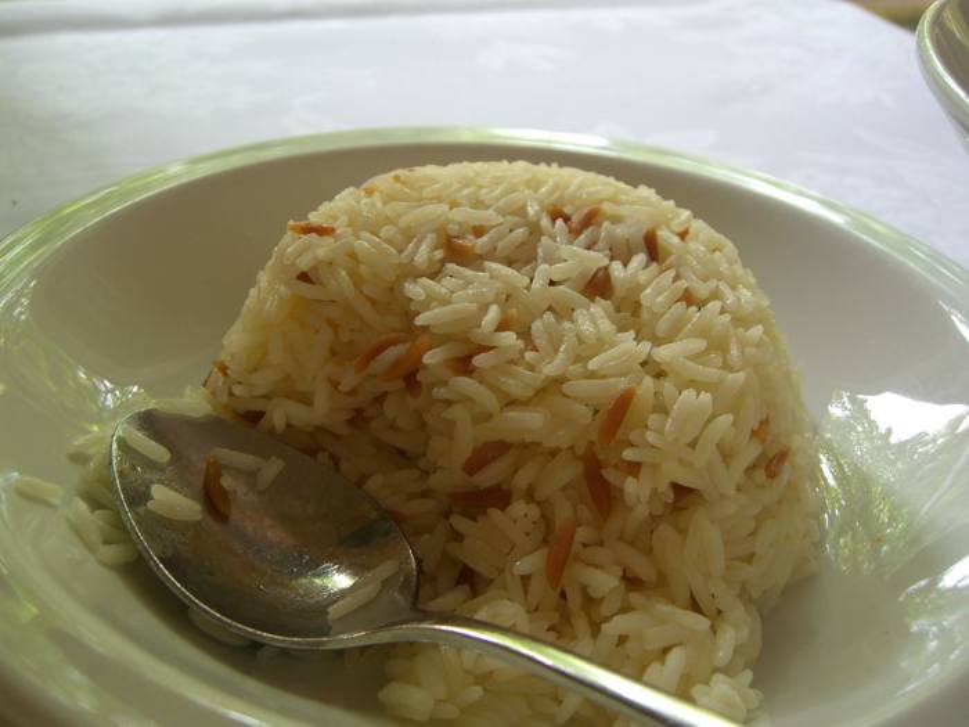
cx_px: 484
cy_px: 364
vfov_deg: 37.7
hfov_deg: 49.0
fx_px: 1064
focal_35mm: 38
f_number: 2.8
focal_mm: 7.9
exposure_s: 1/60
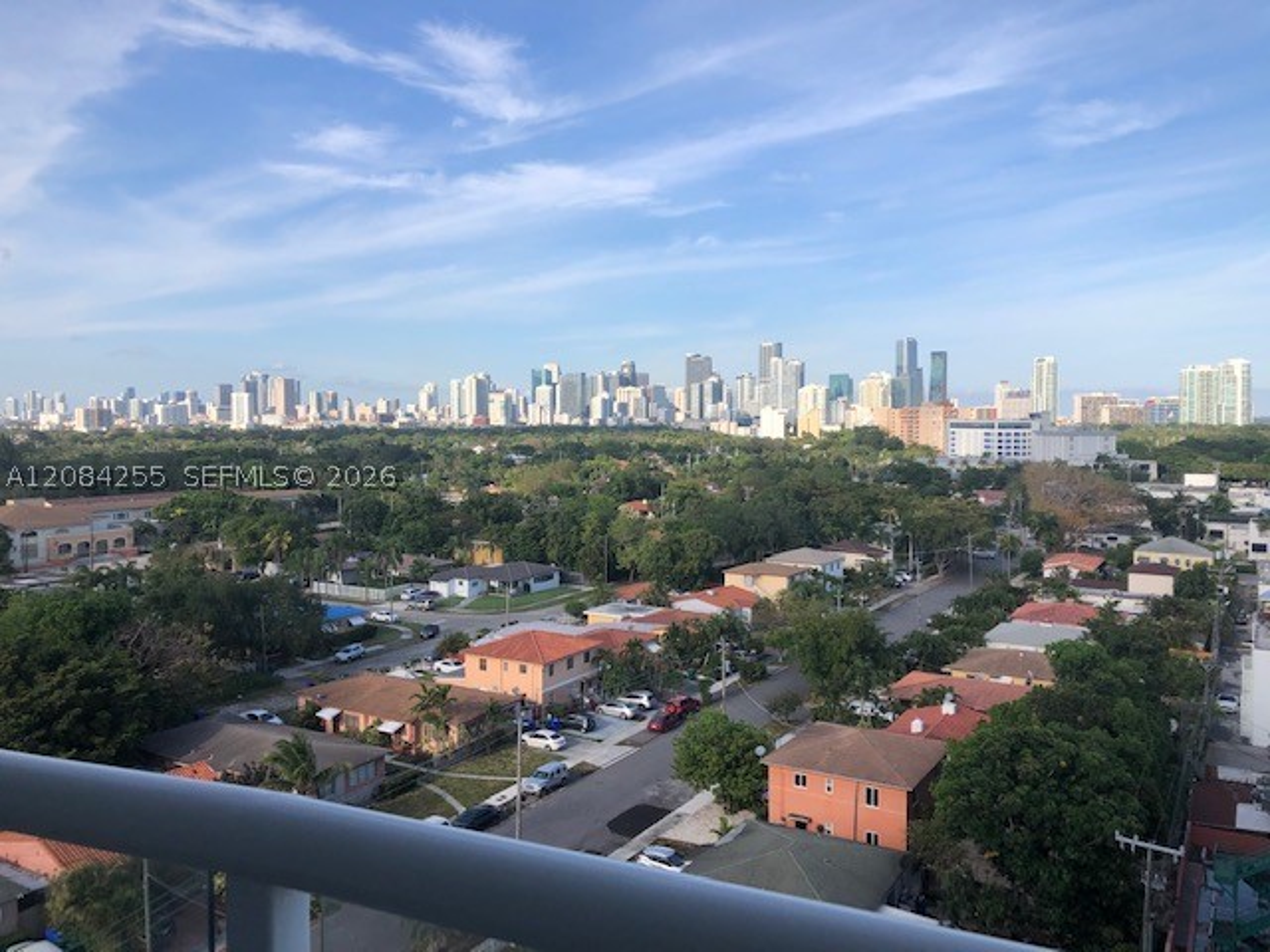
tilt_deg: -4.3
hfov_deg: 63.4
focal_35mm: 28
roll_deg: +0.0
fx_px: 1027
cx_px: 635
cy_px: 476
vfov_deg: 49.7
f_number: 1.8
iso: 20
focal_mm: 3.99
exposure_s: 1/1736
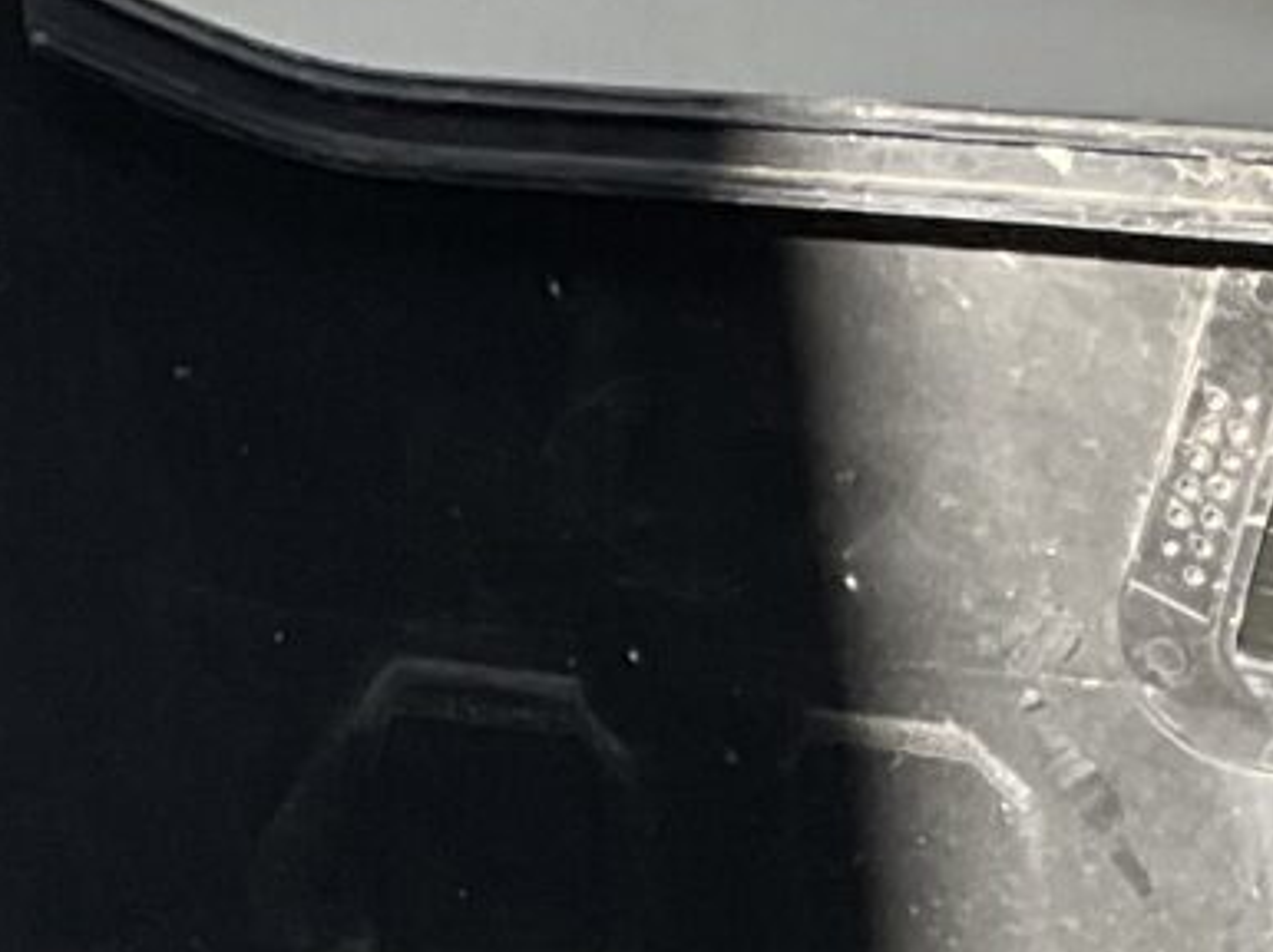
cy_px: 1491
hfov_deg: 10.2
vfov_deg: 7.5
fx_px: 7091
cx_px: 883
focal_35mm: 193
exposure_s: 1/193
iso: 16
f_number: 1.8
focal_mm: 3
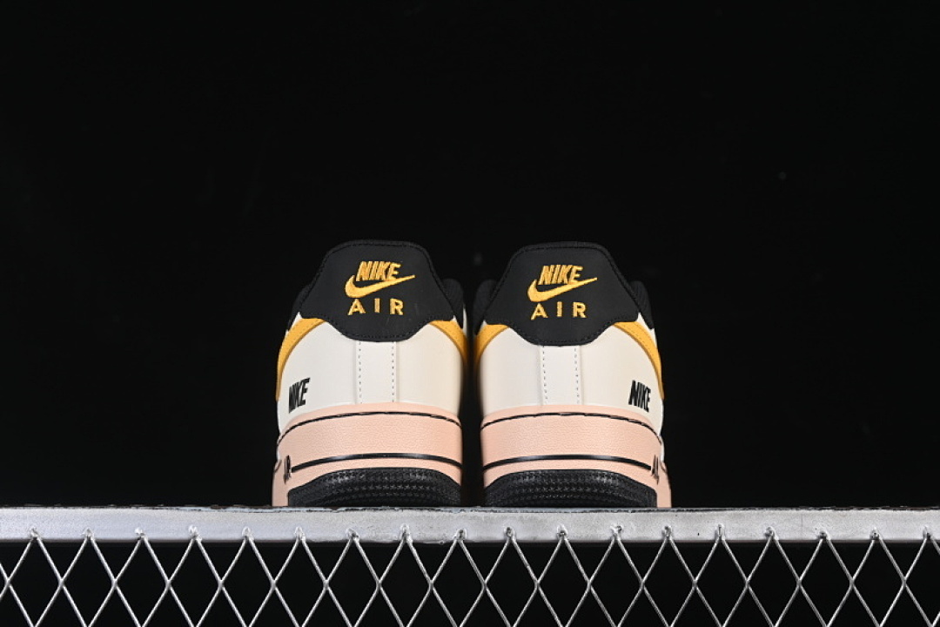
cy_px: 314
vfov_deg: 18.2
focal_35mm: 75
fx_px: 1958
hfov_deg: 27.0
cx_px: 470
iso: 160
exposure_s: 1/60
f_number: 7.1
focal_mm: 50
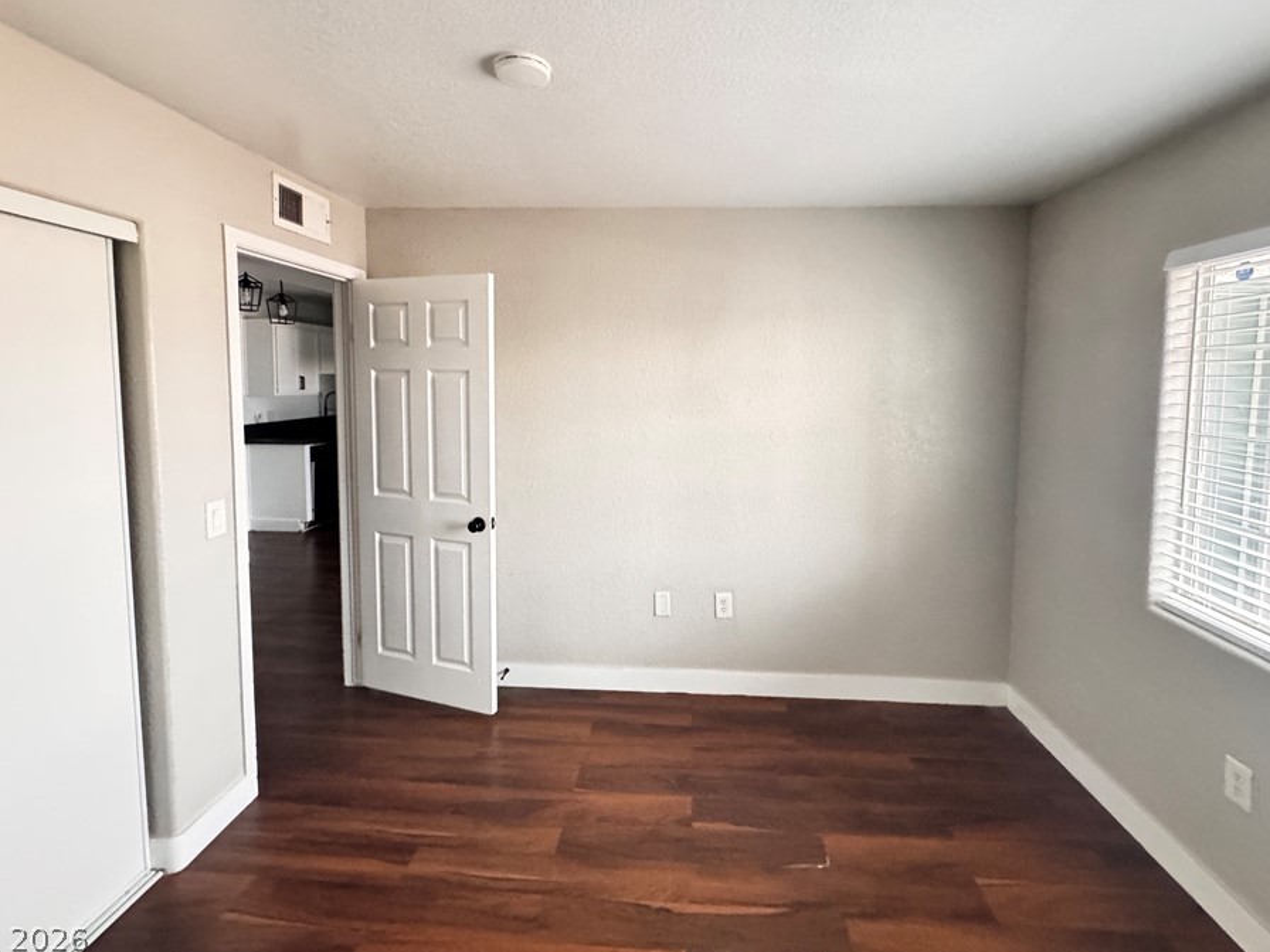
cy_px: 418
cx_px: 658
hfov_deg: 94.5
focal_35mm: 16
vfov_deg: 77.8
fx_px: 587
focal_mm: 2.22
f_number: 2.2
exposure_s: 1/60
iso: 1250
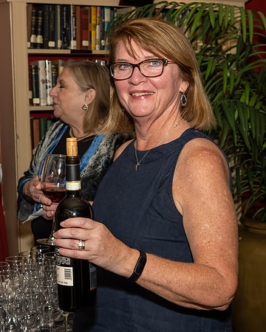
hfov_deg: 20.8
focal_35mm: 73
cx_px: 168
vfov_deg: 25.9
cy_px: 166
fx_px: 722
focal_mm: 35
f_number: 7.1
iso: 500
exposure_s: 1/250
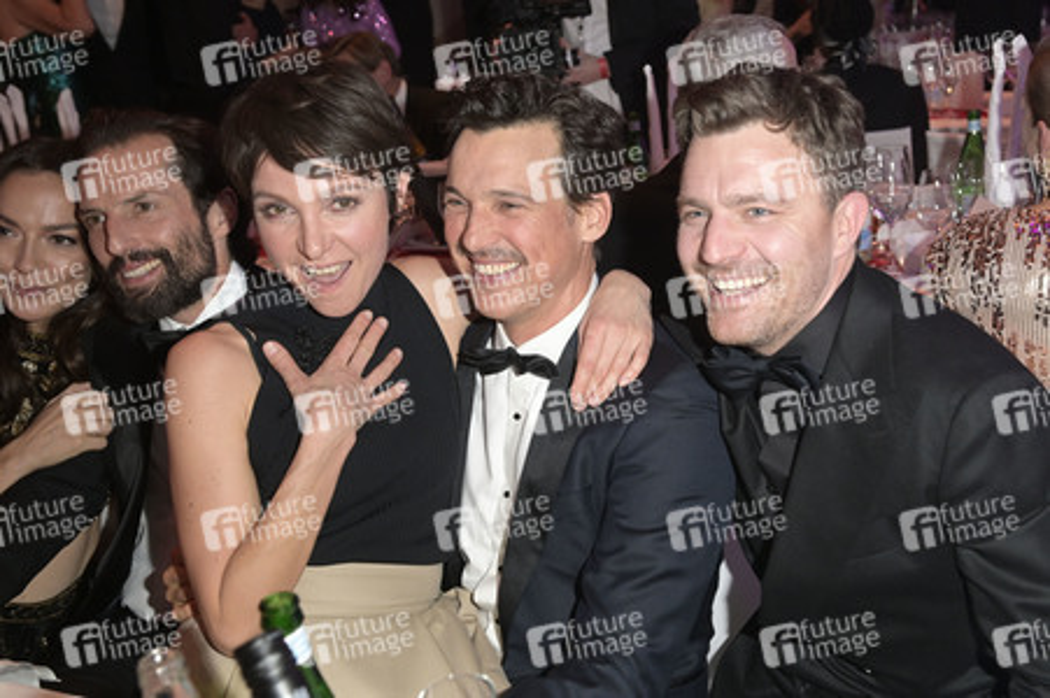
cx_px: 525
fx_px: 1107
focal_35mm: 38
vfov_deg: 35.0
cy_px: 349
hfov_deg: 50.7
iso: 2500
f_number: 5
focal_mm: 38
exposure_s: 1/100
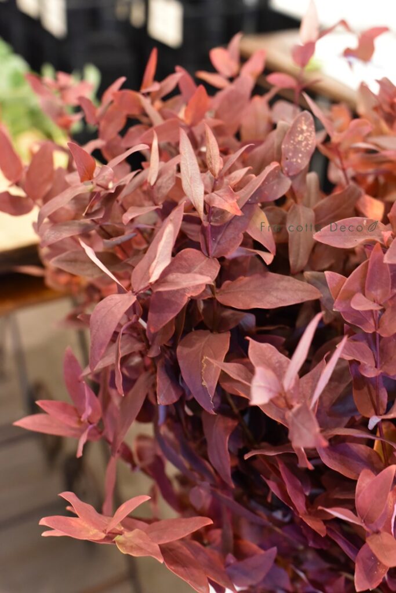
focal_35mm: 50
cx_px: 198
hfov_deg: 27.0
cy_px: 296
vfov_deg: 39.6
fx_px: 825
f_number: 4
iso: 6400
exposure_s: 1/30
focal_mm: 50
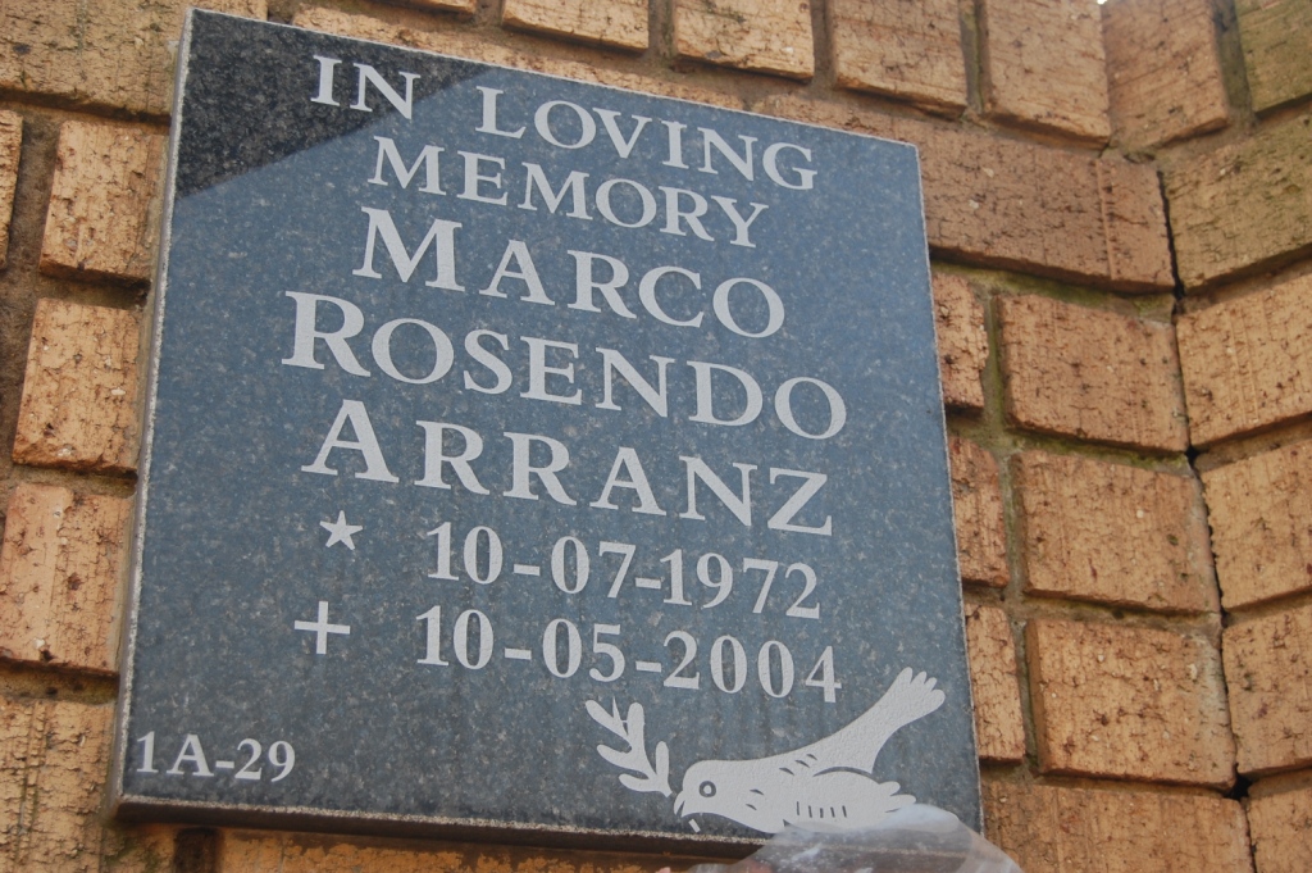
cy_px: 436
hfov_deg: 35.1
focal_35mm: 57
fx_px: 2076
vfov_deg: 23.7
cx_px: 656
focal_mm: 38
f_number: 5.6
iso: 250
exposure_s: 1/125
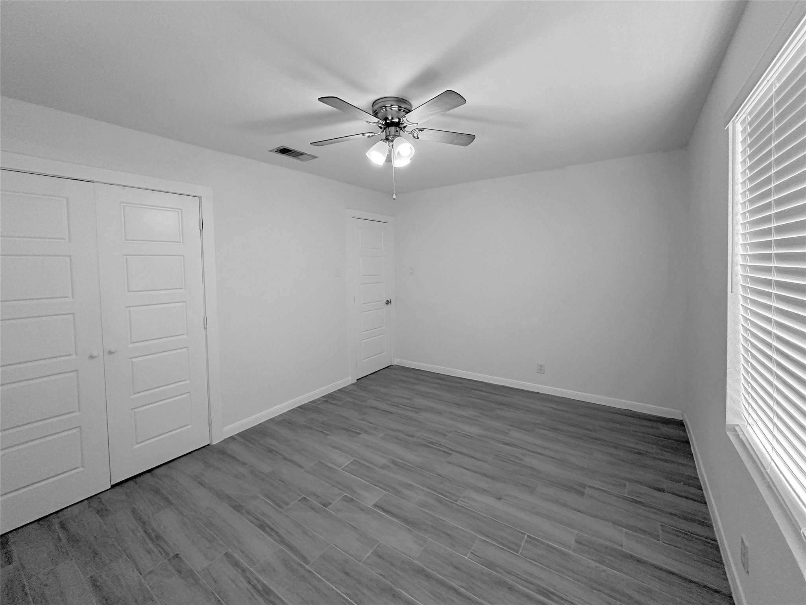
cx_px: 403
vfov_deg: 85.7
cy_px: 302
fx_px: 326
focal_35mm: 14
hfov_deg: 102.1
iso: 500
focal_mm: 2.22
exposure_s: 1/60
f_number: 2.2
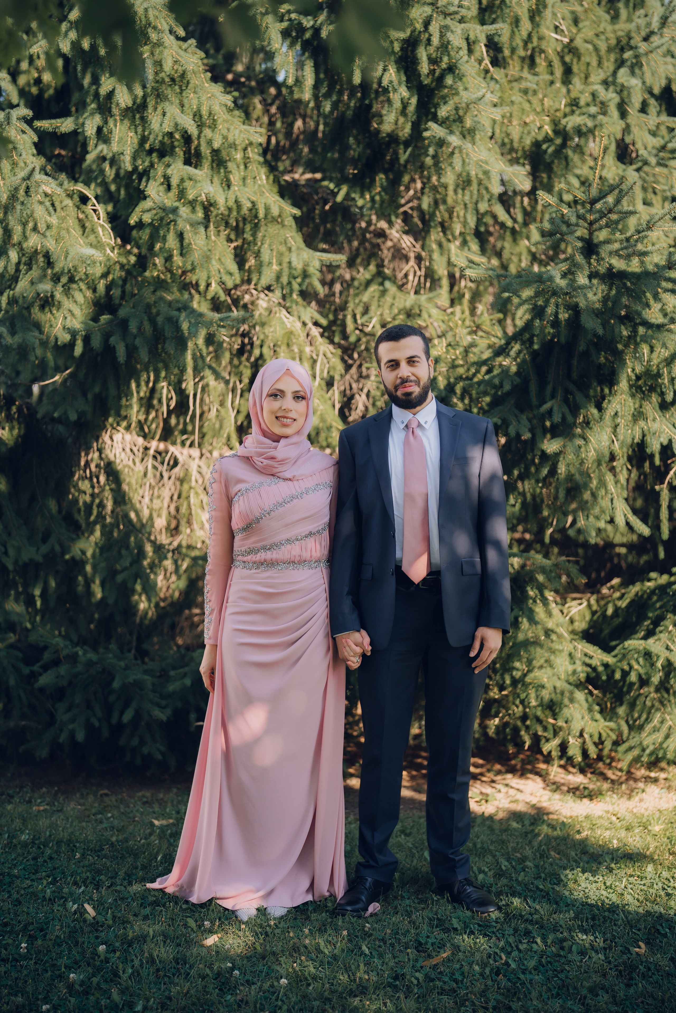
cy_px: 506
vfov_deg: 39.6
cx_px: 338
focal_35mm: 50
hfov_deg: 27.0
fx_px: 1408
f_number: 1.4
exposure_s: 1/1250
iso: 125
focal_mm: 50
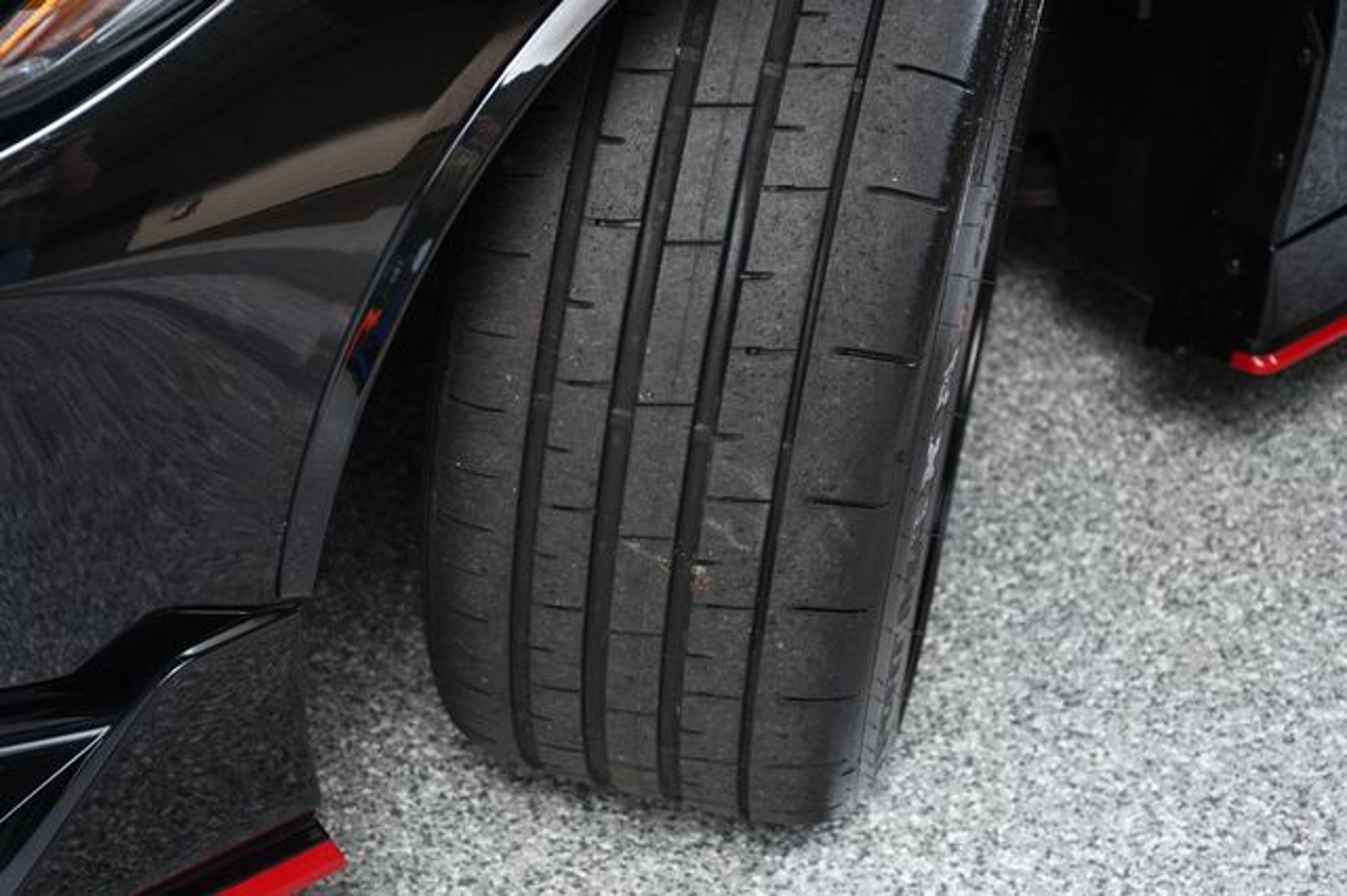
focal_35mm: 72
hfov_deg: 28.1
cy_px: 448
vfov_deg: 18.9
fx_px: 2692
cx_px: 674
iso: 100
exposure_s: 1/160
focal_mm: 48
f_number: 4.5
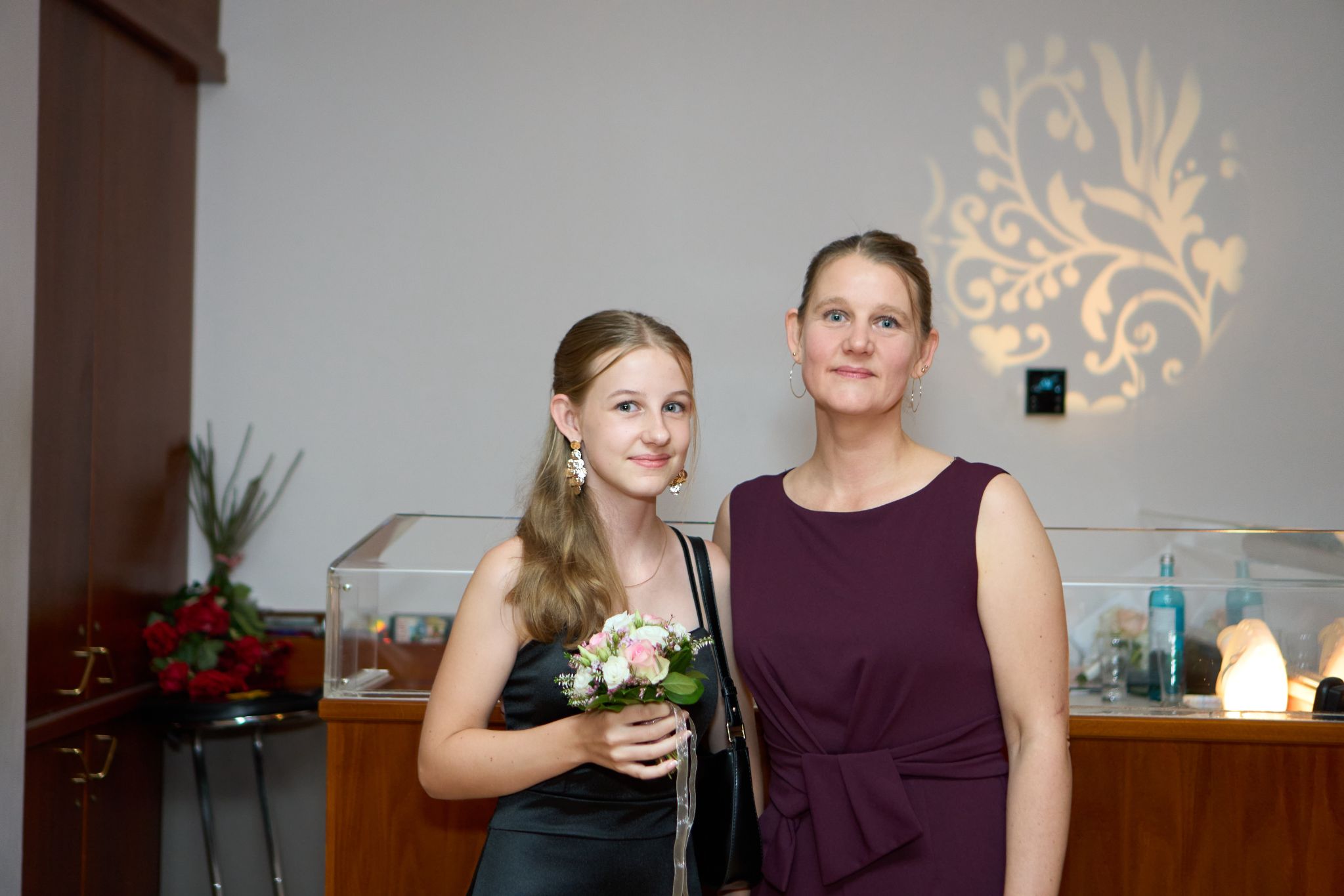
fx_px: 1960
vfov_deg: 25.8
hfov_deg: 37.8
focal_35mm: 52
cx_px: 672
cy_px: 448
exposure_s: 1/100
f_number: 2
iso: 800
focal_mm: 35
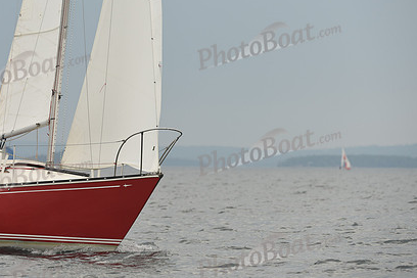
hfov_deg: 6.0
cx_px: 145
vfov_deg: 4.0
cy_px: 111
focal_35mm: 341
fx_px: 3950
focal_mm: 240
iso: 250
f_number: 4.5
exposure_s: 1/800
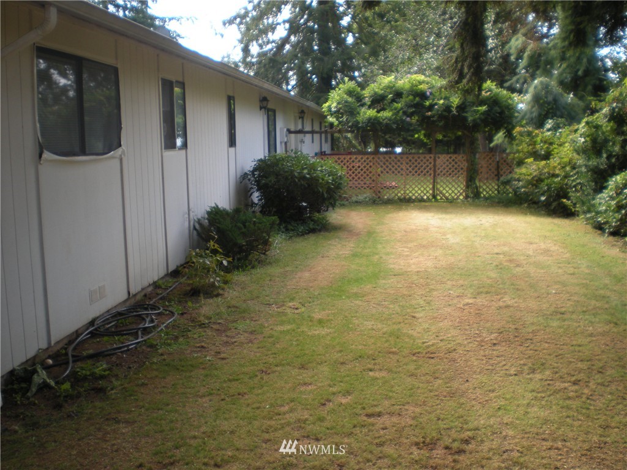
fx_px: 688
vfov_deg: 37.7
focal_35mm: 38
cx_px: 314
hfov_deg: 49.0
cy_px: 235
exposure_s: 1/105
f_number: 3.1
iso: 64
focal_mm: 6.3
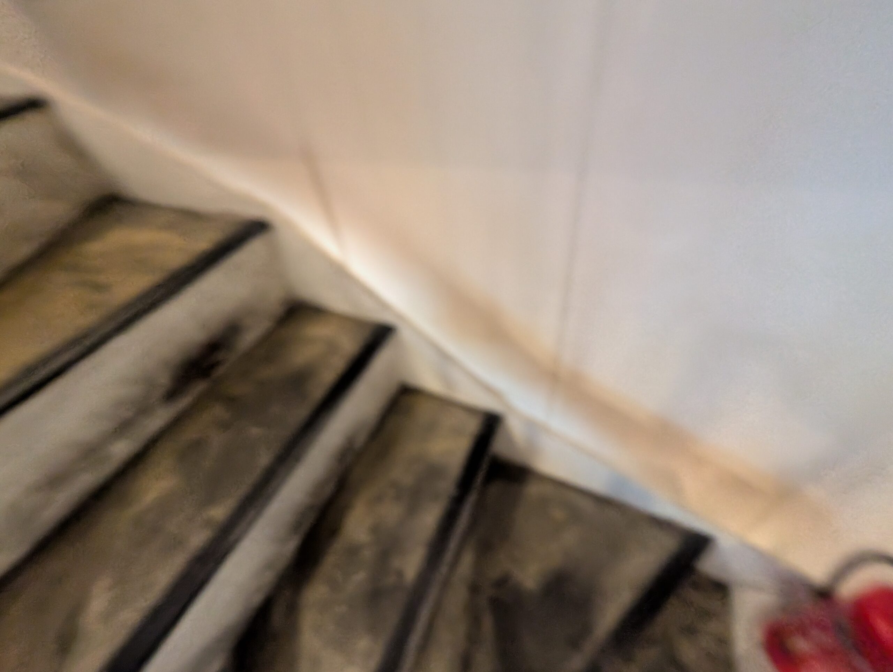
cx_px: 446
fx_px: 336
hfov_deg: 106.1
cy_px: 336
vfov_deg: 90.1
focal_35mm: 13
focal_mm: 1.95
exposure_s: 1/33.3
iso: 1083
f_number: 2.2
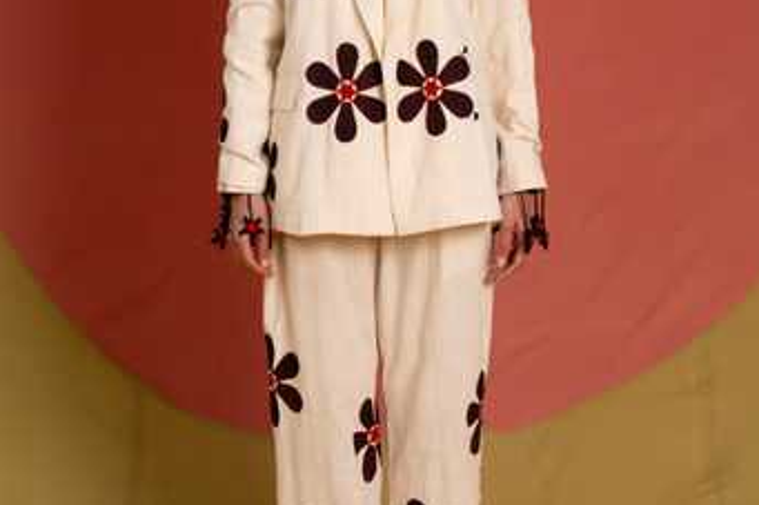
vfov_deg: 17.7
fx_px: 1623
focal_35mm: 77
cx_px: 387
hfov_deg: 26.3
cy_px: 175
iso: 1000
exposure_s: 1/200
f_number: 2.8
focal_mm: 50
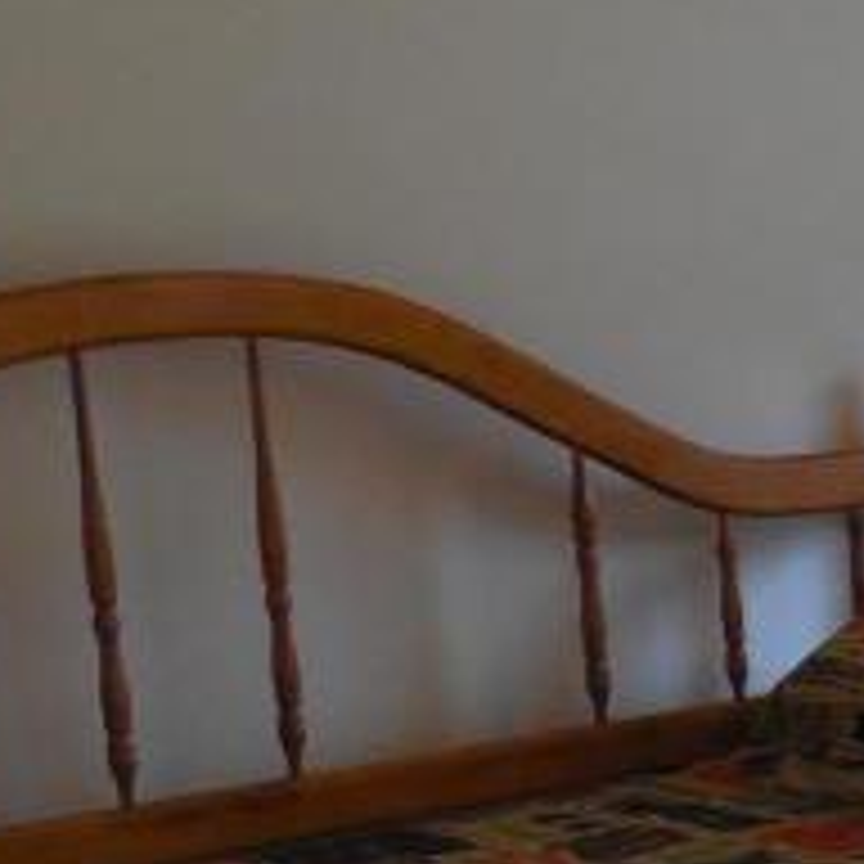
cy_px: 765
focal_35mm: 118
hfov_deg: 12.1
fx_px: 3332
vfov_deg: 14.6
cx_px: 2025
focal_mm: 4.5
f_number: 3.3
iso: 400
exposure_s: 1/8
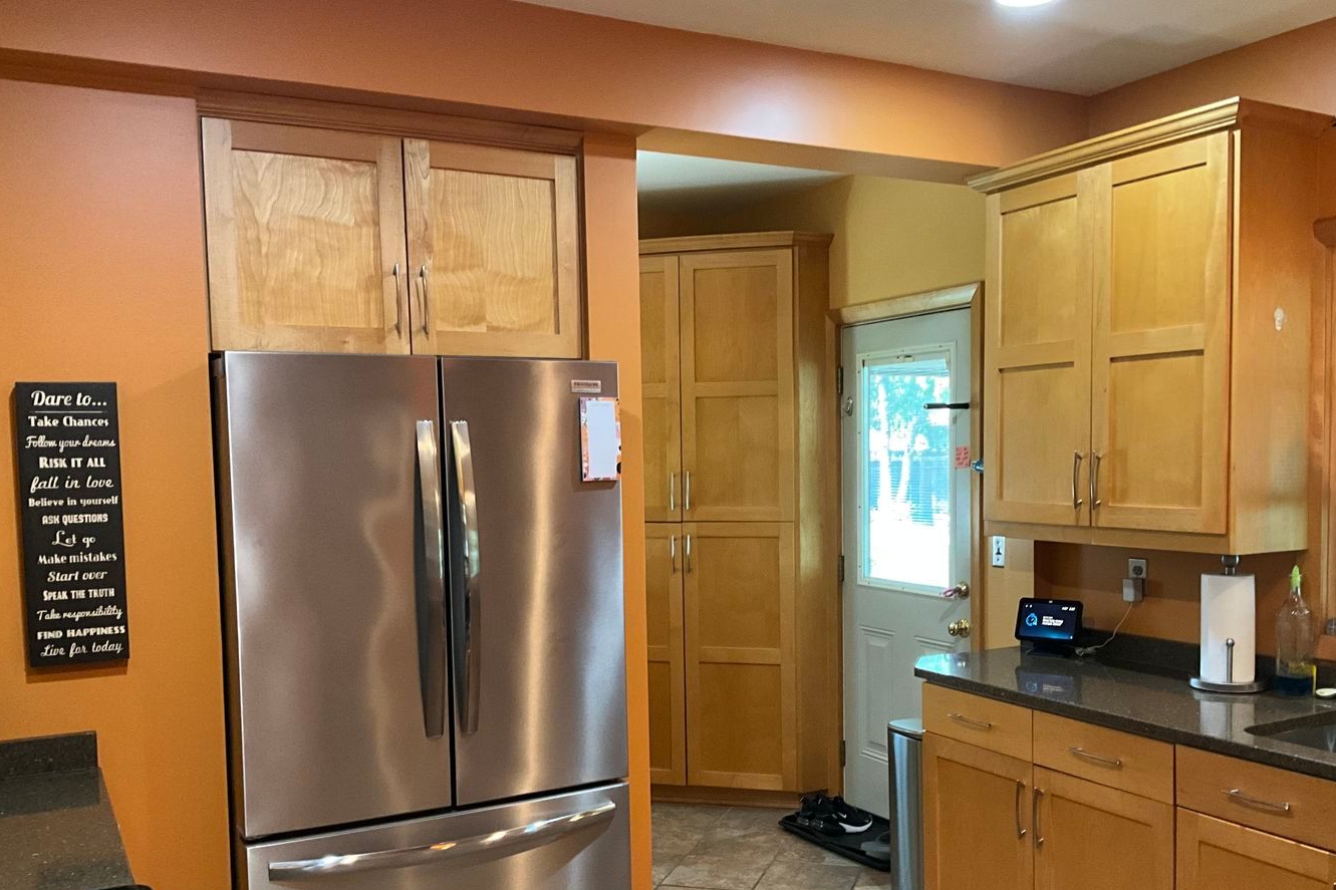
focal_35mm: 34
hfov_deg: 55.8
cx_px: 710
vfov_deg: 38.7
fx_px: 1262
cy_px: 532
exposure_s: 1/40
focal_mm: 3
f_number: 1.8
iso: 250
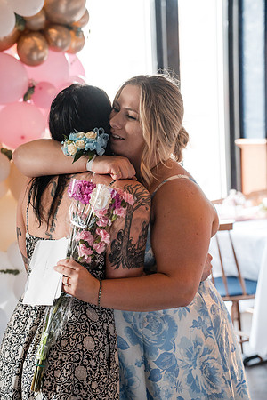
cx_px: 134
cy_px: 200
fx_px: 934
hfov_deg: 16.3
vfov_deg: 24.2
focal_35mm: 84
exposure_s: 1/250
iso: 3200
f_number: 4
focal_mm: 84
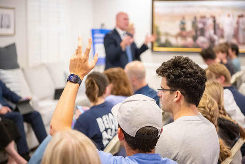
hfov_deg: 28.8
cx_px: 122
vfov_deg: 19.5
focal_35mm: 70
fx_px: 476
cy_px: 82
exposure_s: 1/250
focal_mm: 70
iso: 6400
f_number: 2.8
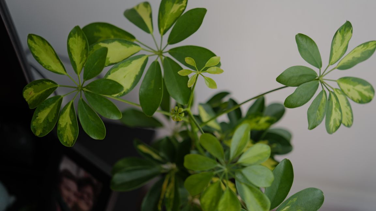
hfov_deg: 41.3
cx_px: 198
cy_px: 75
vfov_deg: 23.9
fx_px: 498
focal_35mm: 50
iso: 100
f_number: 2
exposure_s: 1/125
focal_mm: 43
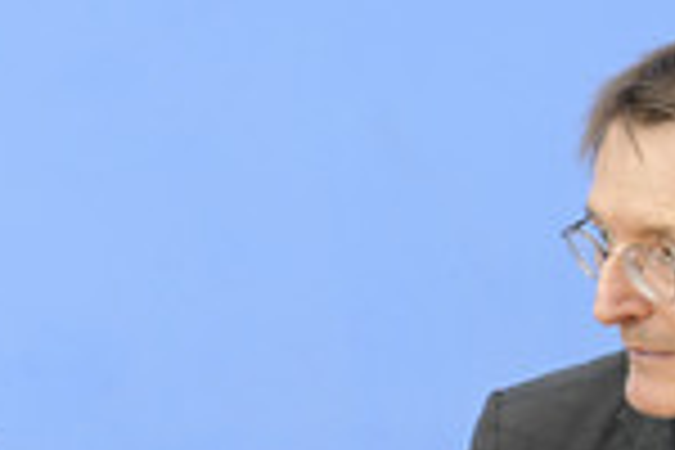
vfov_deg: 11.8
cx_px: 191
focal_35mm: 114
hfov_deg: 17.9
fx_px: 2137
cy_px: 522
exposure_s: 1/400
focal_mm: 38
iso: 3200
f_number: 5
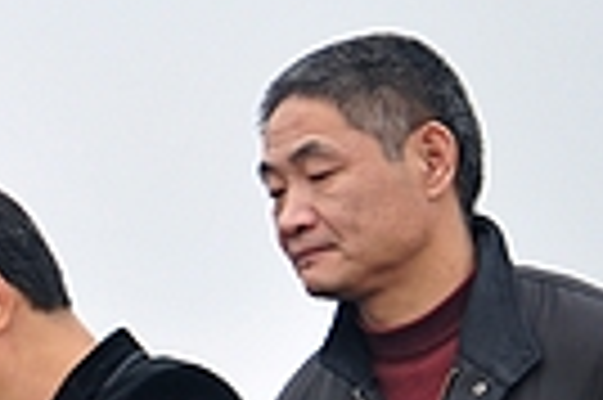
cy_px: 494
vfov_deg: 2.6
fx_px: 8984
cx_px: -477
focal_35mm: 537
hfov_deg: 3.8
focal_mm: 80
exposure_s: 1/80
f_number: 5.3
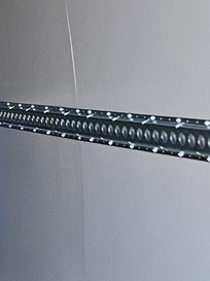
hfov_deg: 9.7
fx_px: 1095
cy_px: 127
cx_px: -299
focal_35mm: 135
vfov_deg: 14.6
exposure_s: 1/142
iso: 250
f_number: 1.7
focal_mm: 6.3
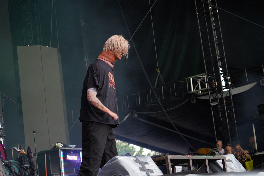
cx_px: 132
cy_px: 88
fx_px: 594
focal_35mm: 81
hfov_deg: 25.1
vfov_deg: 16.9
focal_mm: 81
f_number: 4
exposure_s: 1/100
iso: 200
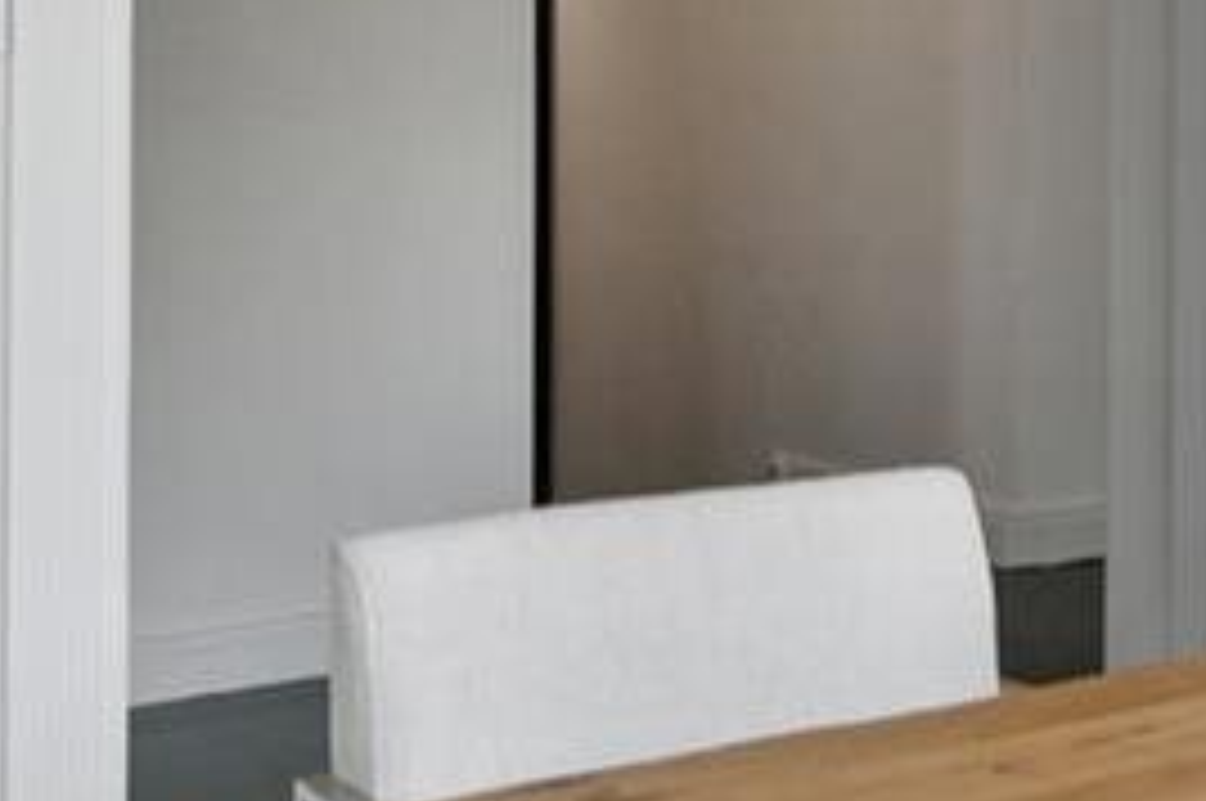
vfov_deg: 15.9
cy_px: -2
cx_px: 1746
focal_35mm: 84
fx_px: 2811
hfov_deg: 21.0
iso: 160
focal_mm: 15
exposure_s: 1/40
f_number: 8
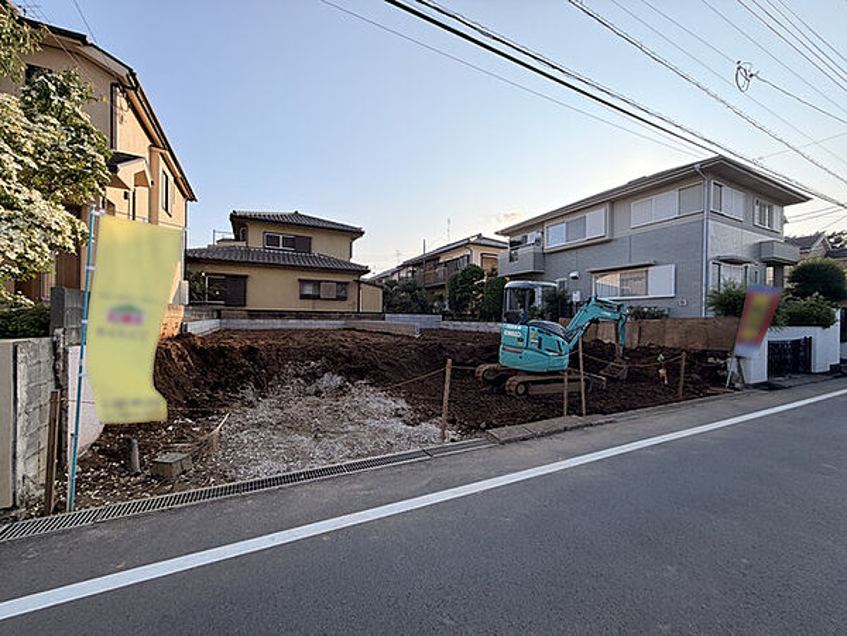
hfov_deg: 102.1
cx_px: 424
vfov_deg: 85.7
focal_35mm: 14
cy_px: 318
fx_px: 343
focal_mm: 2.22
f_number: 2.2
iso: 25
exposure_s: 1/985
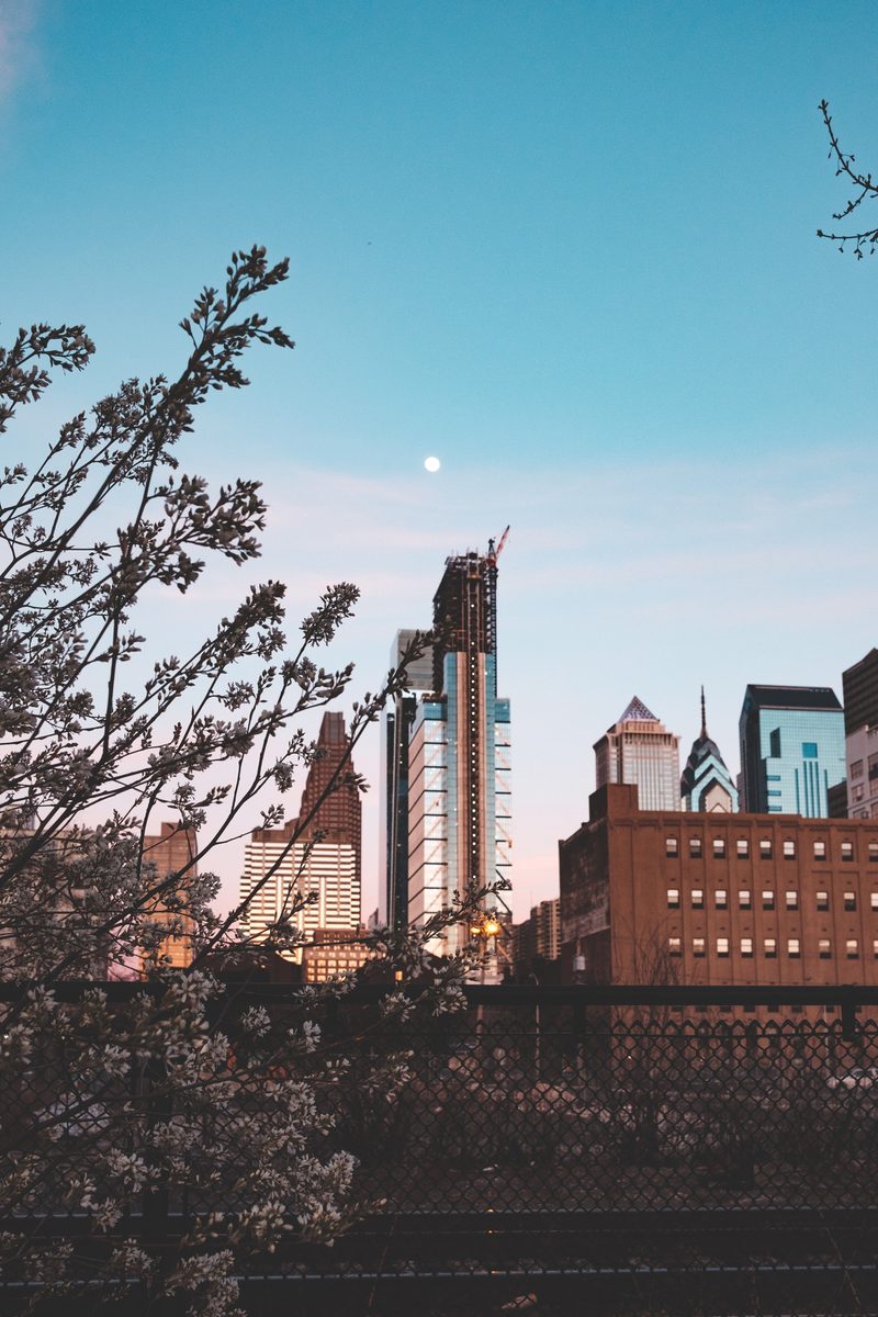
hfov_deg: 37.9
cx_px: 439
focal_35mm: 35
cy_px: 658
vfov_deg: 54.4
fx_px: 1280
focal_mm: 23
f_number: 5.6
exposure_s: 1/125
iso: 500
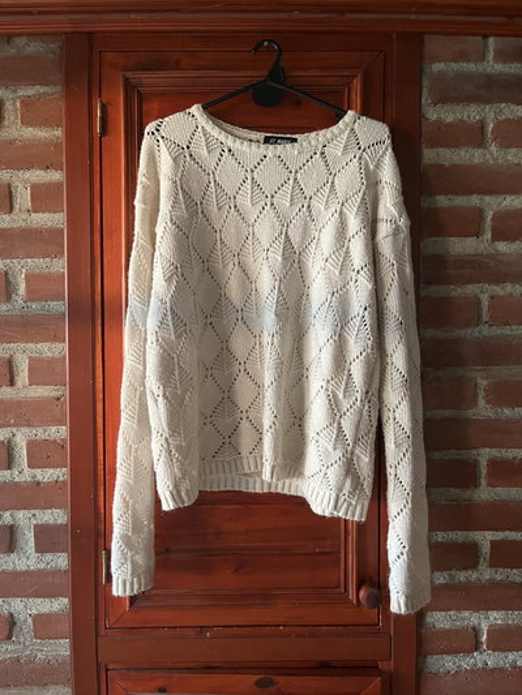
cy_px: 348
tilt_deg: -1.6
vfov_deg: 67.3
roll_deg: +0.2
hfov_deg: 53.1
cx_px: 261
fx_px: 523
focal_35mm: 26
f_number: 1.6
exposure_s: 1/40
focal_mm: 5.1
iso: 500
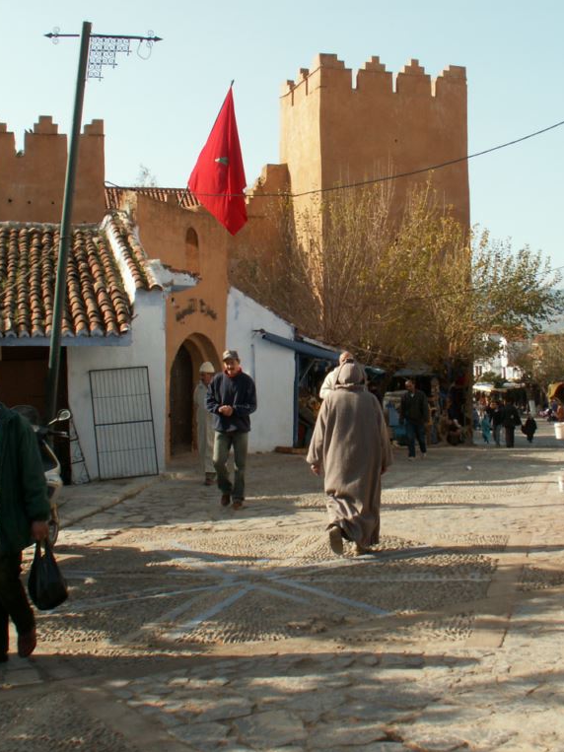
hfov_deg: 30.8
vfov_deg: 40.4
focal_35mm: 47
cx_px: 333
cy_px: 377
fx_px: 1021
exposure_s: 1/160
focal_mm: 5.86
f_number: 5.6
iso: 50
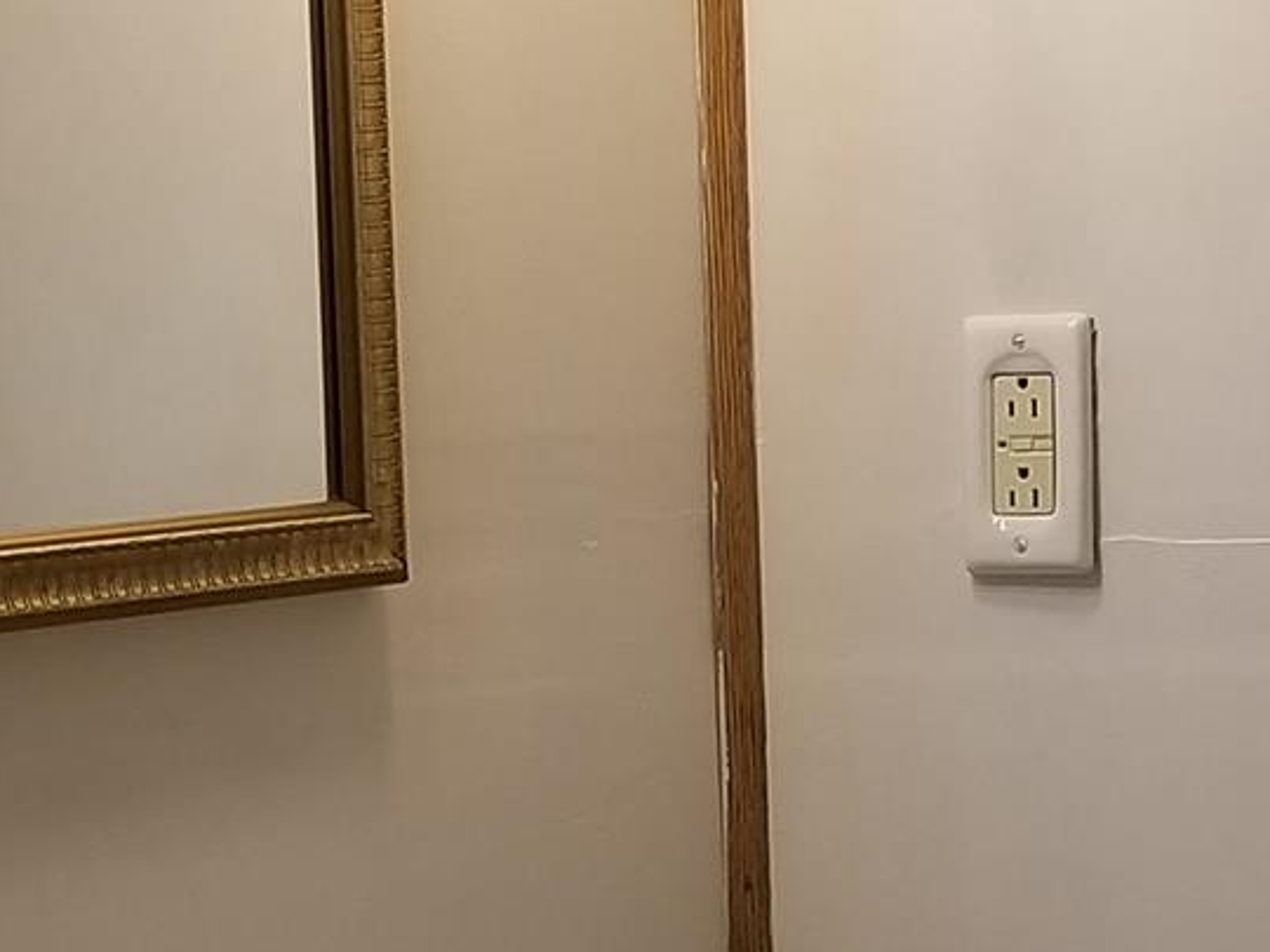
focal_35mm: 77
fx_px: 2825
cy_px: 729
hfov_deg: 25.3
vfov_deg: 19.0
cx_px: 767
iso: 80
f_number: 1.7
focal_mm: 4.25
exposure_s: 1/120
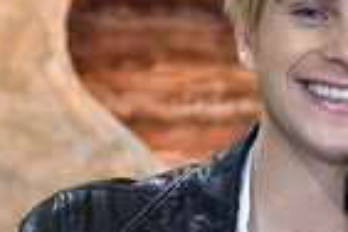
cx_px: 332
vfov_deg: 10.7
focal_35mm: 128
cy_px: 205
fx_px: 1237
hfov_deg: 15.8
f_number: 4
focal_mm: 40
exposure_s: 1/200
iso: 1000
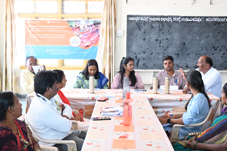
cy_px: 74
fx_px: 307
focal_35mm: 49
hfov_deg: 40.6
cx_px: 114
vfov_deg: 27.7
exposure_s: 1/80
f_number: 4.2
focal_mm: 25
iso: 3200
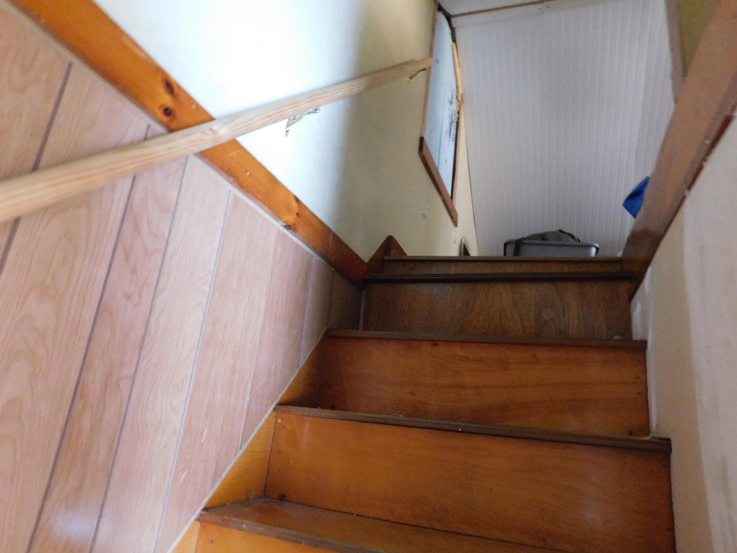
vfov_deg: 58.9
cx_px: 368
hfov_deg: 73.9
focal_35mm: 23
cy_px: 276
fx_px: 490
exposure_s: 1/2.5
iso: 800
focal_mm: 4
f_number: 3
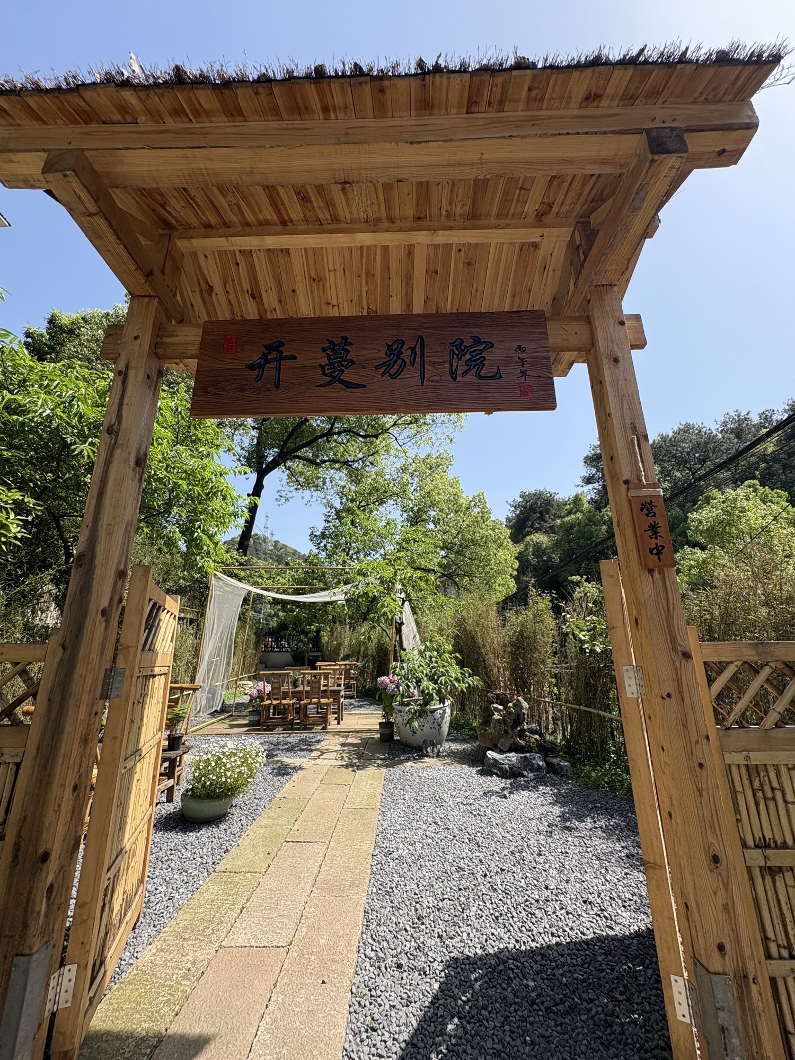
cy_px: 530
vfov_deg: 102.1
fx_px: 429
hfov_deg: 85.7
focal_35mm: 14
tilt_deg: +16.0
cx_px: 398
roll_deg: +0.5
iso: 40
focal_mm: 2.22
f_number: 2.2
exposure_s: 1/921
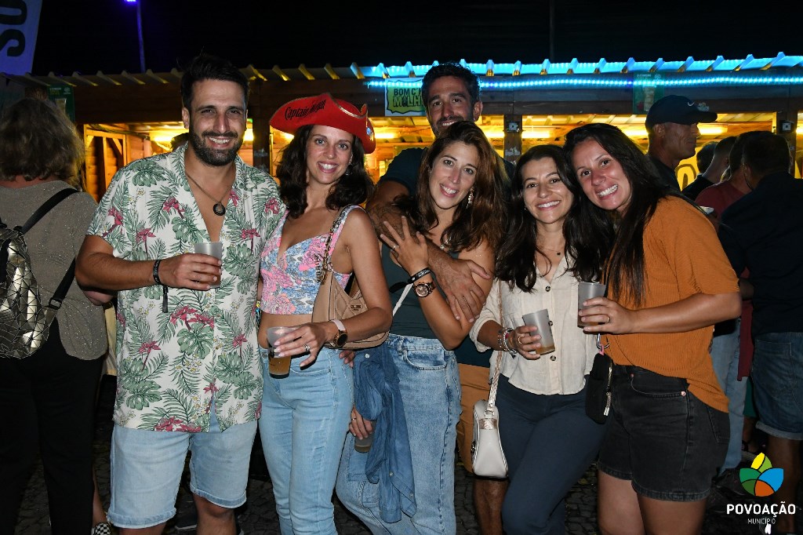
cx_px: 402
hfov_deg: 53.1
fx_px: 803
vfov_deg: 36.8
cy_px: 268
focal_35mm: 36
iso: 3200
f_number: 5
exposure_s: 1/60
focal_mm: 24
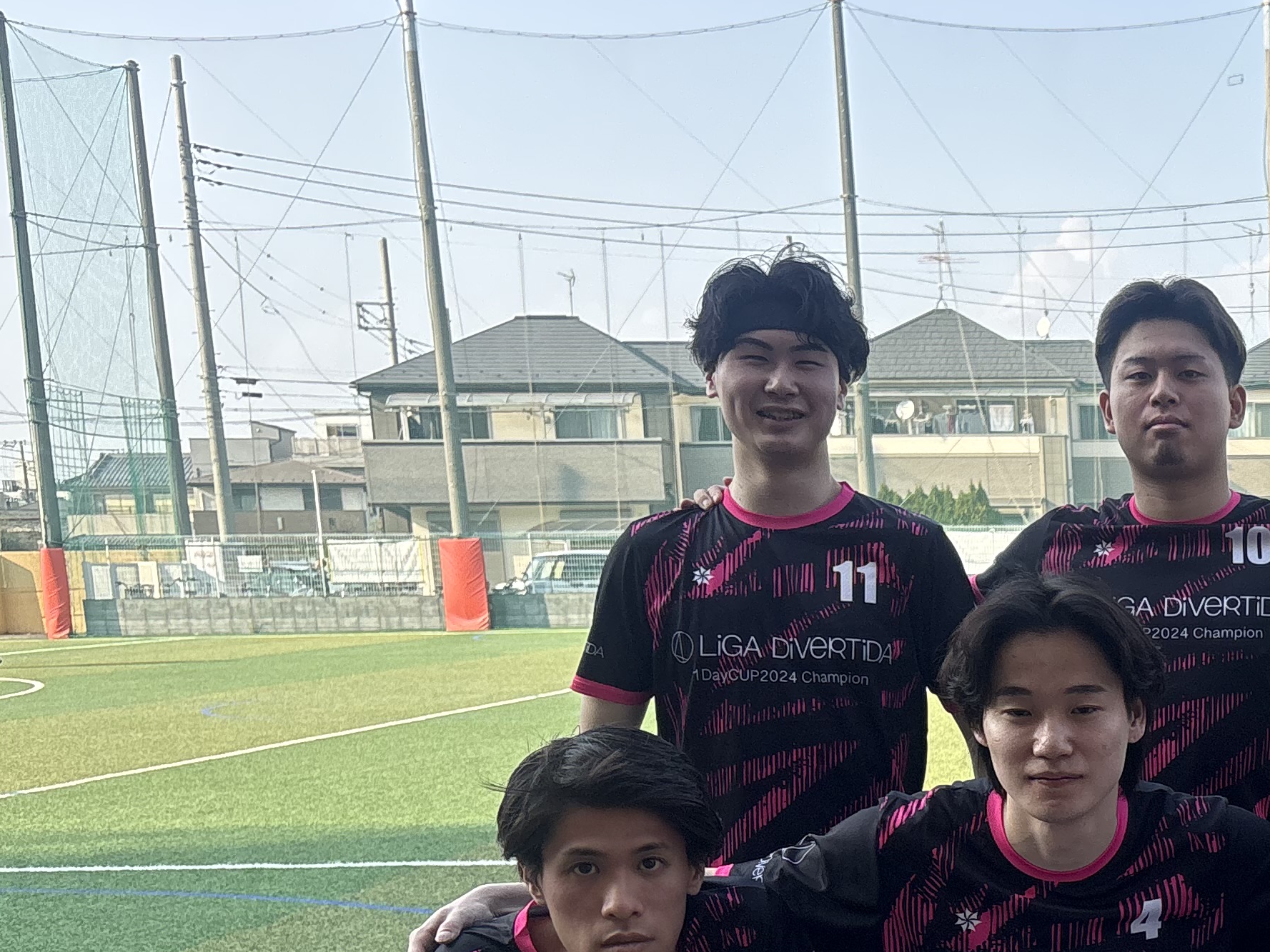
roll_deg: +0.0
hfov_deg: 29.2
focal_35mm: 59
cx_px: 1438
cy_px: 916
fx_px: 2165
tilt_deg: -7.2
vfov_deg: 23.9
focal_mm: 5.96
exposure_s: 1/1016
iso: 64
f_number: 1.6
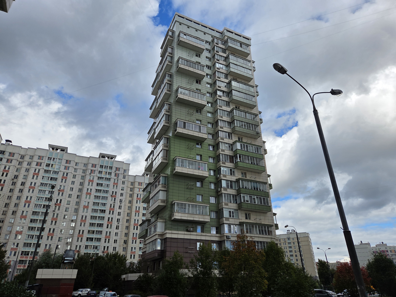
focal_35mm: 23
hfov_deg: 73.9
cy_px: 148
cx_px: 198
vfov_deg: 58.9
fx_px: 263
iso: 80
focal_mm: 5.4
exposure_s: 1/5699
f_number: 1.8
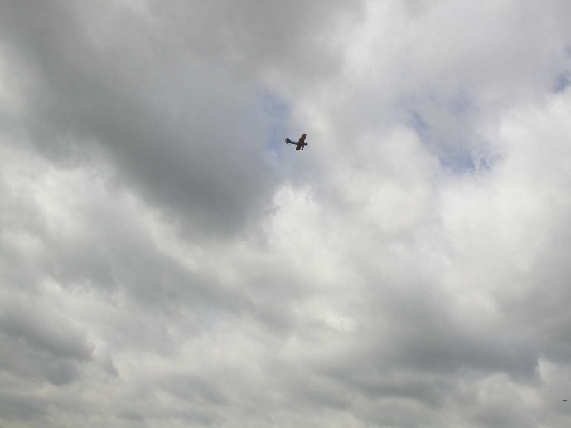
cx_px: 286
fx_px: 627
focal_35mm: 38
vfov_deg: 37.7
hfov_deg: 49.0
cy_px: 214
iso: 100
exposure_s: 1/494
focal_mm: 7.85
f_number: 7.5
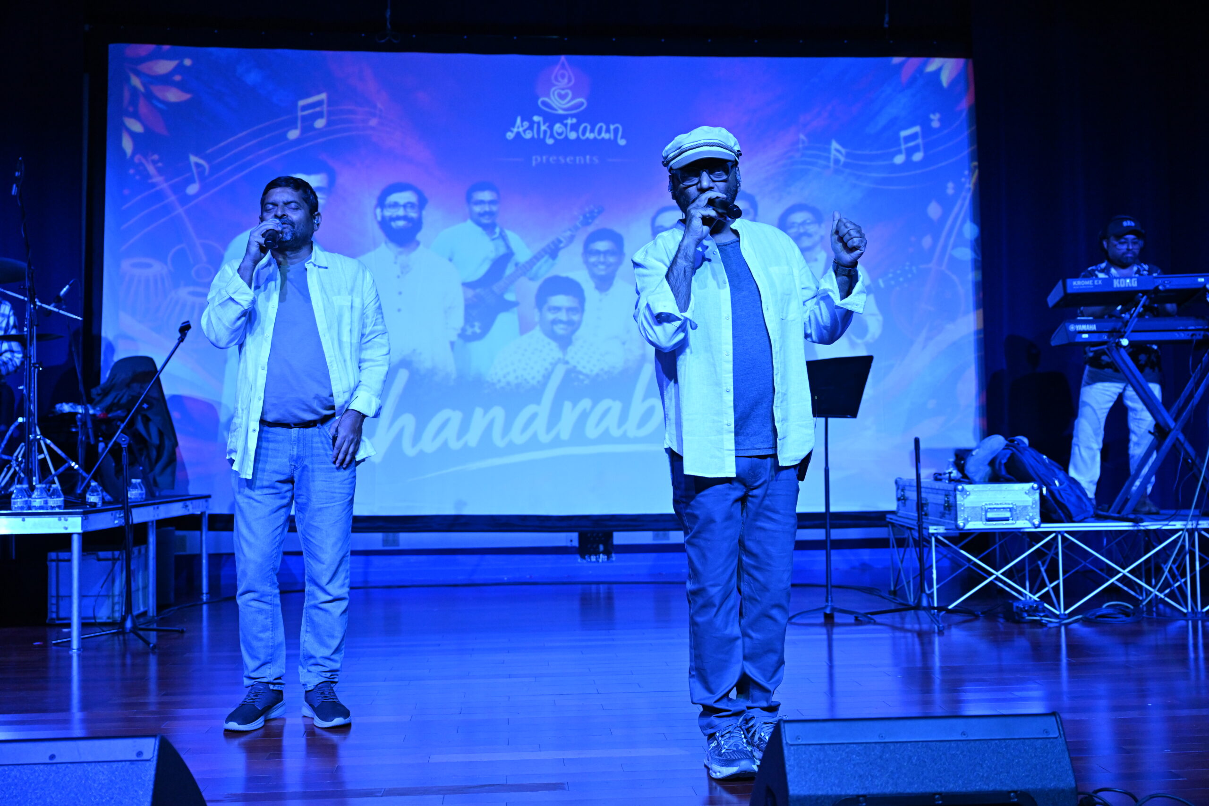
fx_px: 1343
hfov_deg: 48.5
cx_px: 604
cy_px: 403
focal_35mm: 40
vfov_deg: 33.4
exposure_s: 1/200
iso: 2500
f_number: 3.5
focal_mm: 40
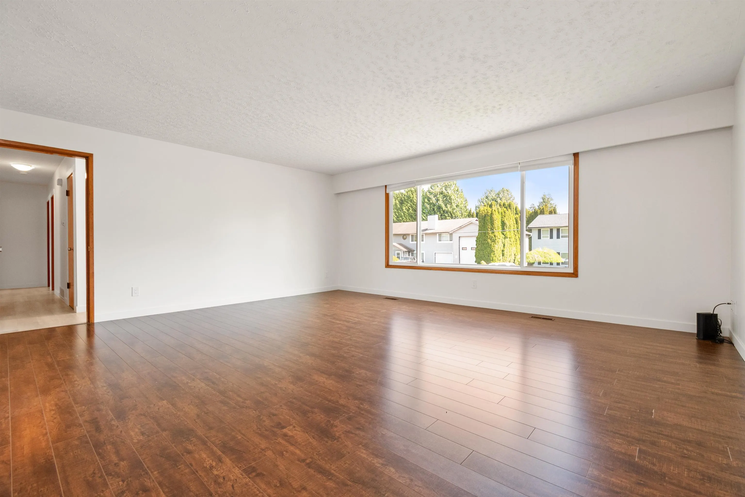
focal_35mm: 15
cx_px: 372
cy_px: 248
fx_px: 310
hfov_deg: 100.4
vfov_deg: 77.3
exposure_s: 1/25
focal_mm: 10
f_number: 8
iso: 250
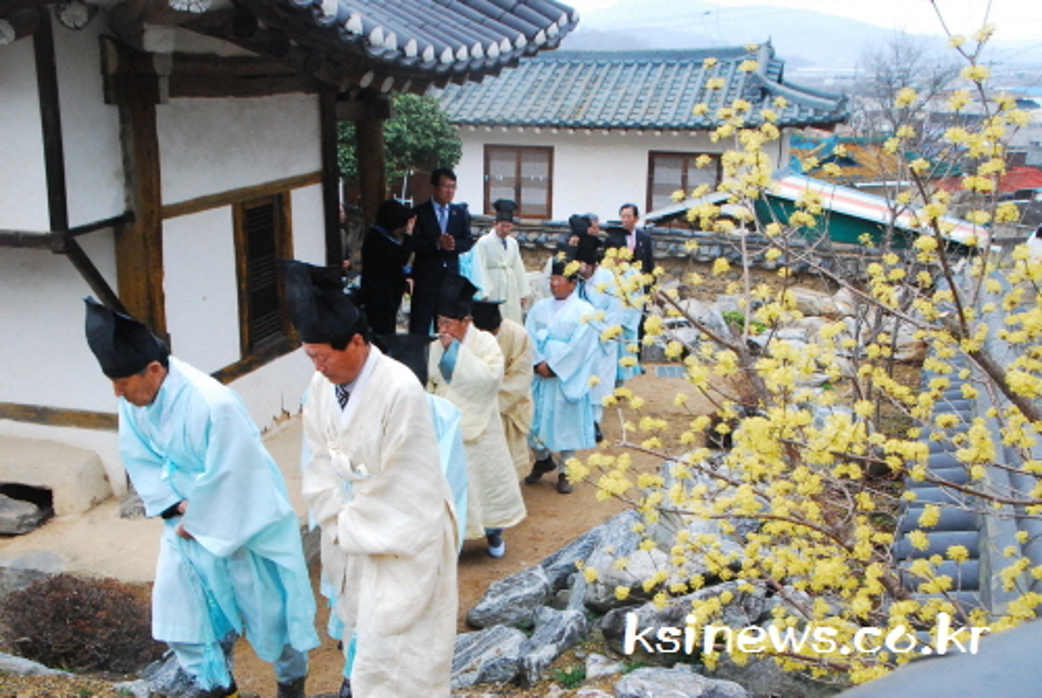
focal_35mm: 39
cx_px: 521
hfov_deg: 49.5
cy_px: 349
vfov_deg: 34.3
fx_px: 1130
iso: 1600
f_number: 10
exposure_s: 1/320
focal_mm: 26
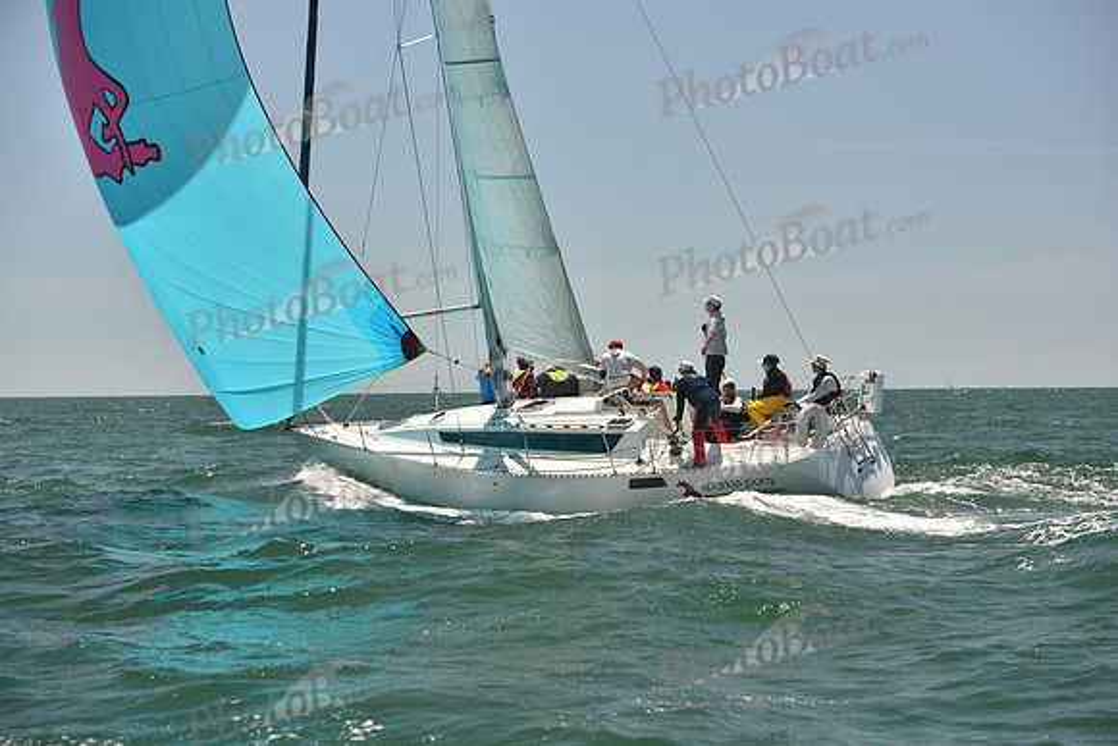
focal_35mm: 70
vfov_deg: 19.5
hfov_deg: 28.8
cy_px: 373
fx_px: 2174
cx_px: 559
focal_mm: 70
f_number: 5
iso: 250
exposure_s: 1/800
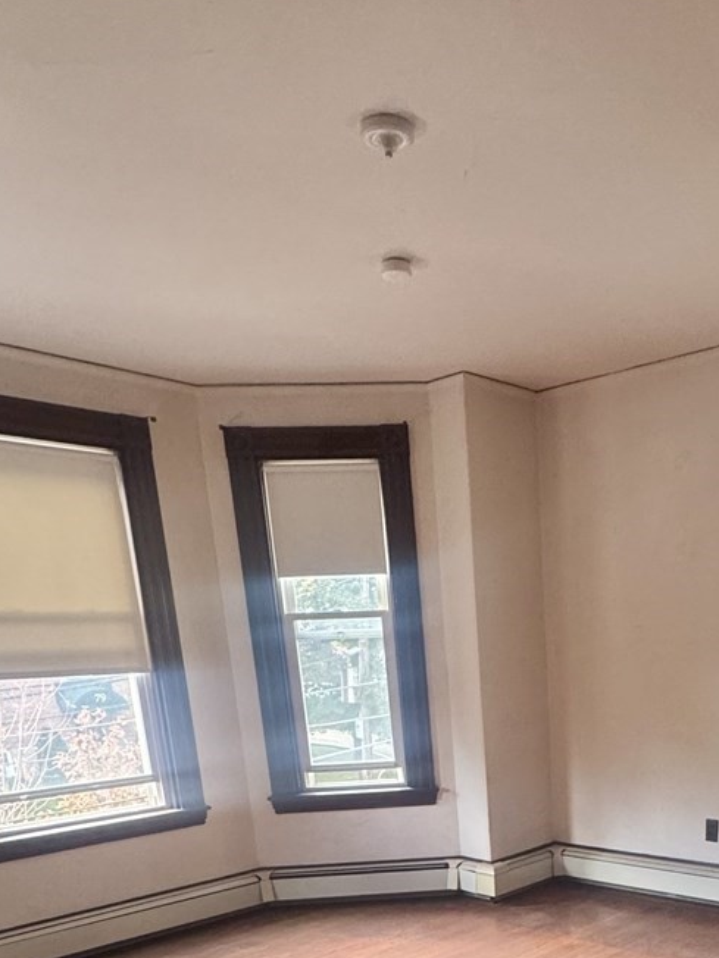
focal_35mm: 33
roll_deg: +3.3
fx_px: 914
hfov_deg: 41.4
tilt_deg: -17.4
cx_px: 557
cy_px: 920
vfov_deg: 47.6
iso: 250
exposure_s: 1/120
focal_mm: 2.22
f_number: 2.2
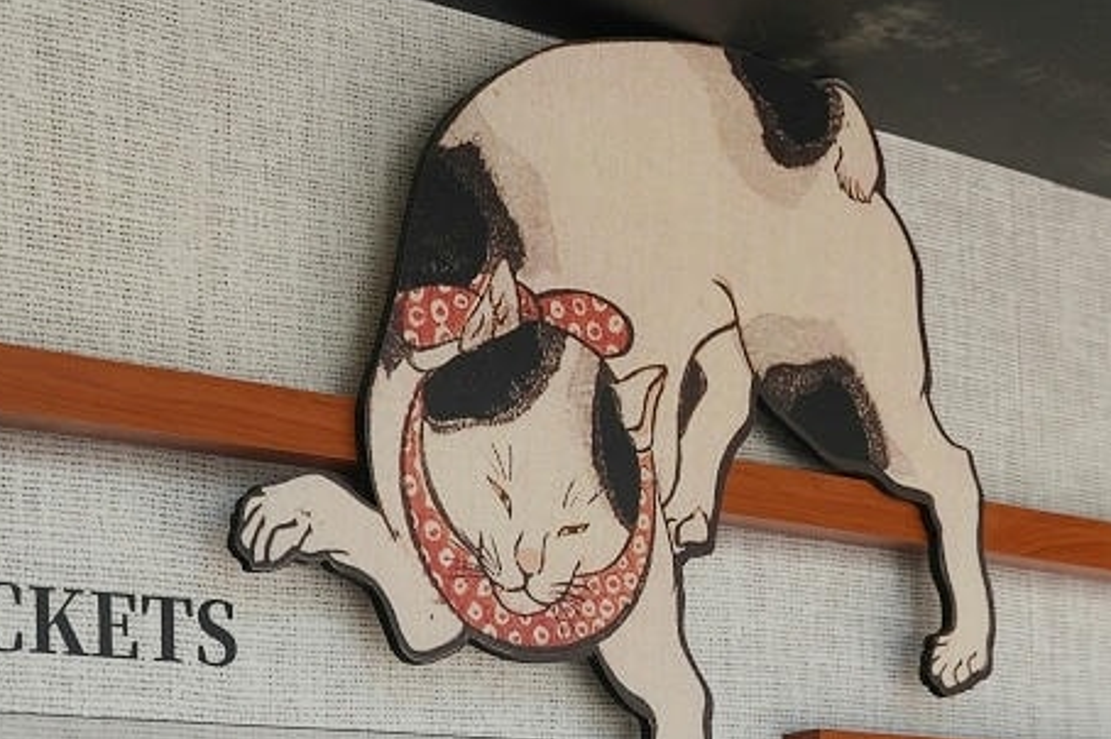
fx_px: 2529
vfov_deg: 15.9
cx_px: 492
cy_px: 901
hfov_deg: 24.8
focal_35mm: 82
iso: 125
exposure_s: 1/160
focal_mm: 31
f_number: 4
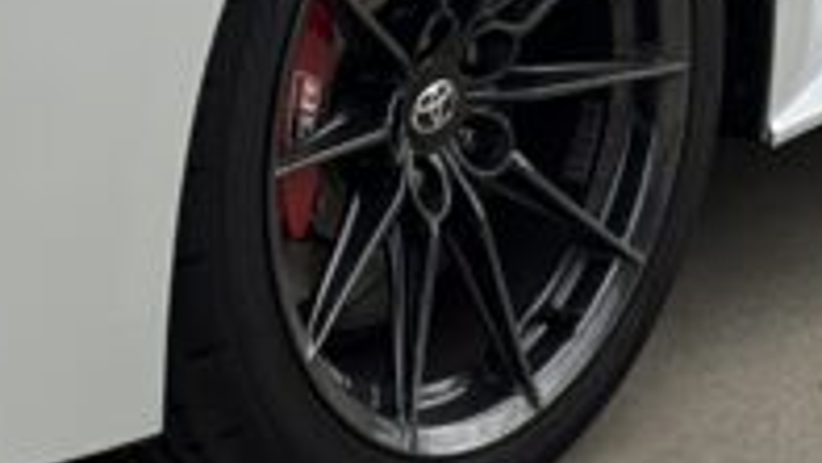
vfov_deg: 4.0
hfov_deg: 7.3
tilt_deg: -11.0
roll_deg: +0.6
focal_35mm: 294
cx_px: 209
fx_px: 6411
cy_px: -763
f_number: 1.6
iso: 32
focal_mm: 5.96
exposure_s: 1/2865
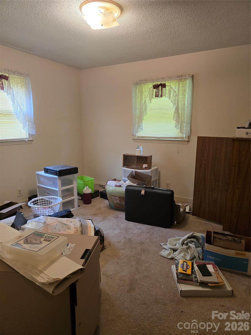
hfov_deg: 58.9
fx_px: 222
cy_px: 168
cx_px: 126
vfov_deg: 73.9
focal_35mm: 23
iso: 500
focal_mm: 6.3
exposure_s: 1/120
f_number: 1.7
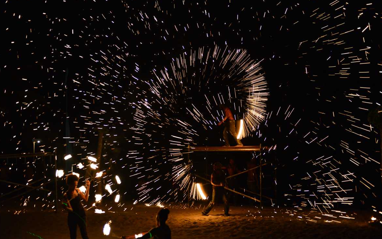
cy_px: 117
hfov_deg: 38.9
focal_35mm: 52
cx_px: 191
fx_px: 541
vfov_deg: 24.9
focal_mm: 50
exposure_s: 1/50
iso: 1600
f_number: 2.8
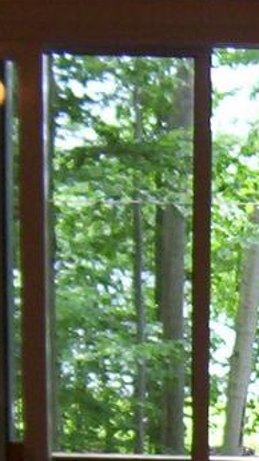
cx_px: 547
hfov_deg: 7.9
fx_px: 1783
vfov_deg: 14.2
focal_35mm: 146
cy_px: 577
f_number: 2.76
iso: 100
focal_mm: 5.54
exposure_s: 1/98.3
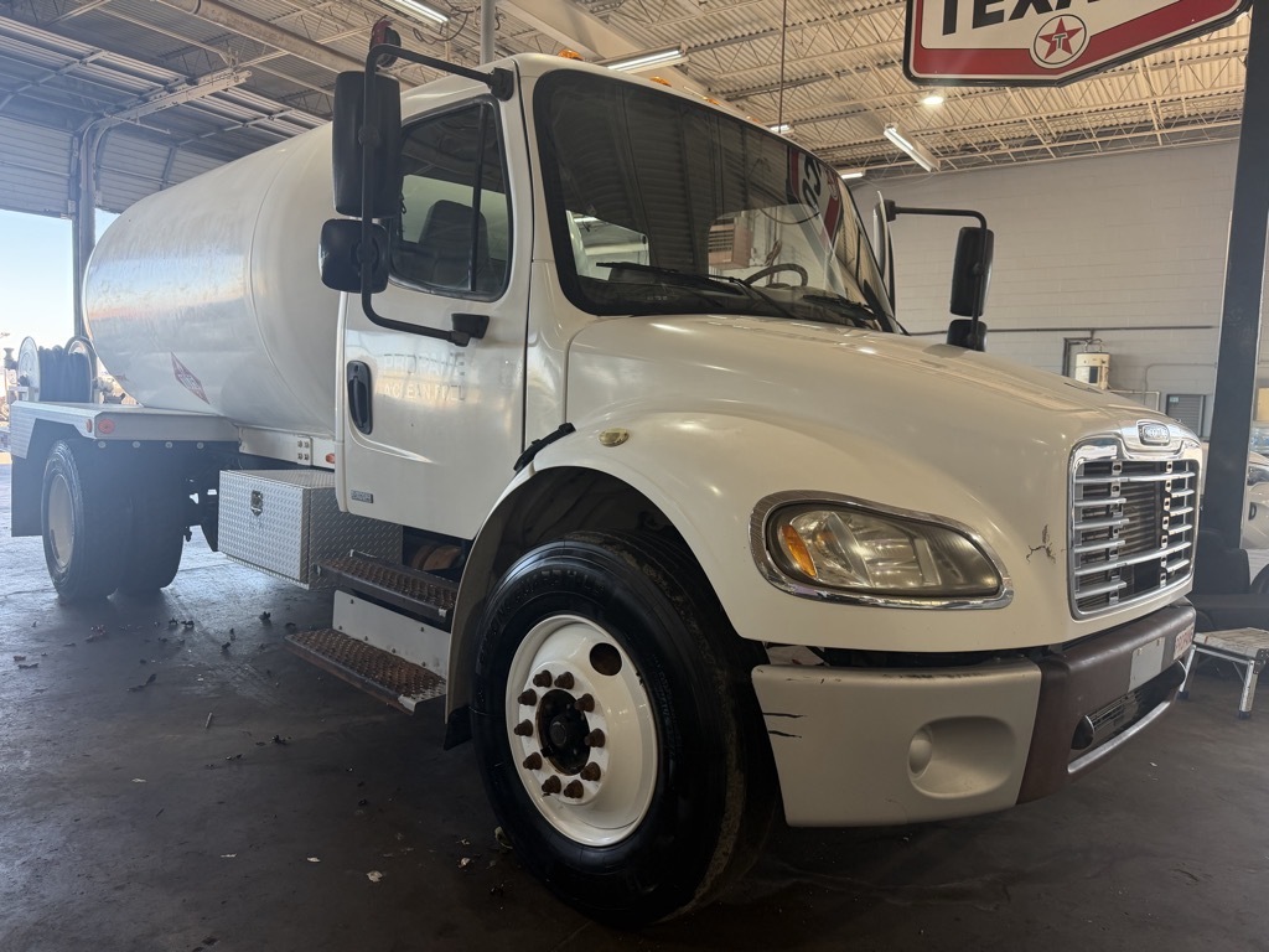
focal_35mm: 24
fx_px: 880
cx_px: 634
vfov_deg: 56.8
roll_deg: -1.6
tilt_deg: -4.7
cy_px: 476
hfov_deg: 71.6
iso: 125
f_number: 1.78
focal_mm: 6.76
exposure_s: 1/201
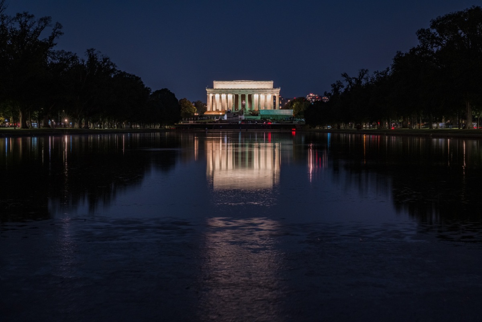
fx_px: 937
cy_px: 161
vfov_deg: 19.5
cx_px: 241
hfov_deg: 28.8
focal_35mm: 70
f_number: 18
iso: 800
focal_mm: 70
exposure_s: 10
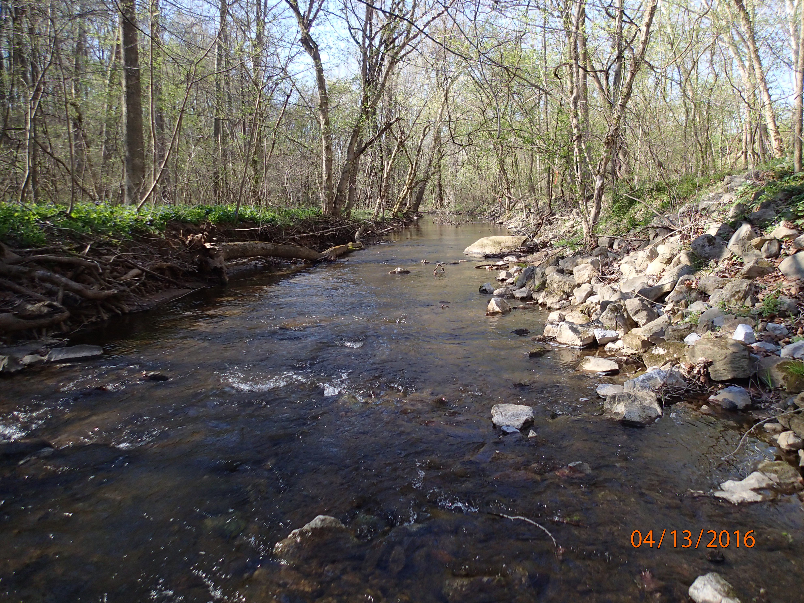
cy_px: 302
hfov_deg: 69.4
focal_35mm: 25
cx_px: 402
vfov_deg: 54.9
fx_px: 581
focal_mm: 4.5
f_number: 2
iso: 200
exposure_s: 1/800
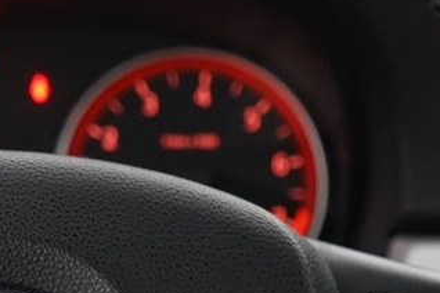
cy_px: 440
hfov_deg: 12.8
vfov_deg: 8.5
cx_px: 3
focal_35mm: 158
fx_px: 1931
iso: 3200
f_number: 4
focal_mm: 31
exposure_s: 1/40
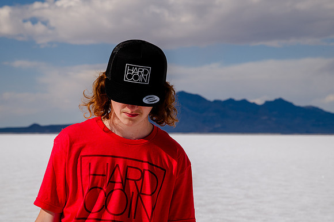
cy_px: 105
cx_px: 167
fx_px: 874
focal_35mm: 94
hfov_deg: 21.6
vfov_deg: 14.5
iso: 250
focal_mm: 86
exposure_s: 1/1250
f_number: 10
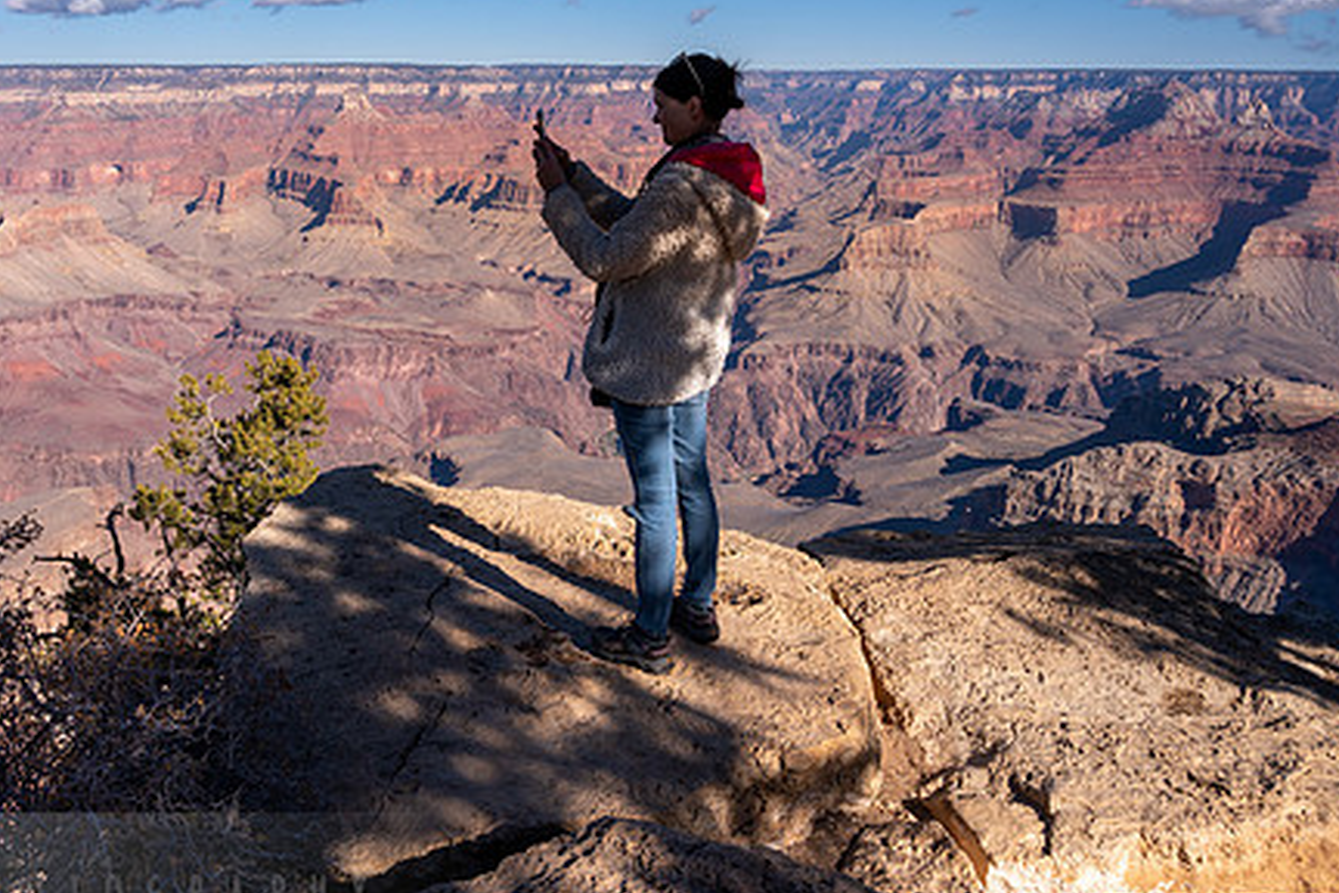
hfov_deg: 56.3
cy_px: 335
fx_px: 1227
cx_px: 474
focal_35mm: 33
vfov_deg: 39.7
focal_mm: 24
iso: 400
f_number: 8
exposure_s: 1/1250
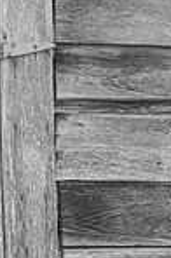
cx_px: -178
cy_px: 196
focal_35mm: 173
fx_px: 1238
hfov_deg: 7.6
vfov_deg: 11.9
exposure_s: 1/125
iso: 140
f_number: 5.6
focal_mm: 24
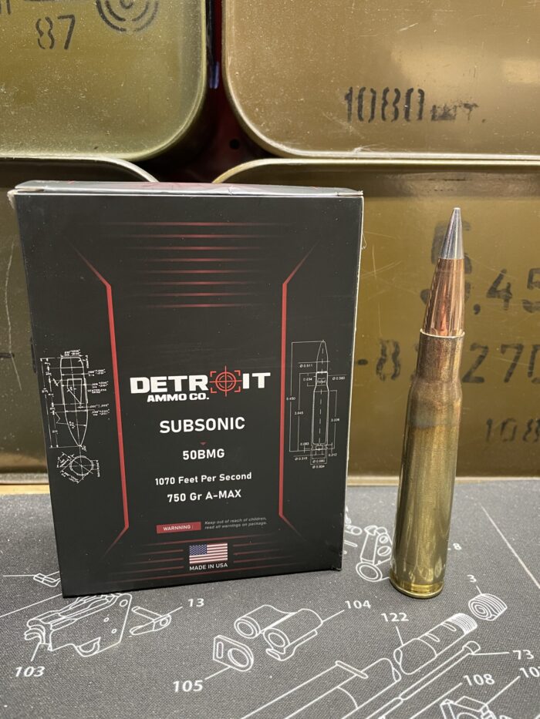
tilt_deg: -17.8
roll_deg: -0.2
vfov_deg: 67.3
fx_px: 541
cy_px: 360
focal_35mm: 26
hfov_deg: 53.1
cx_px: 270
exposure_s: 1/60
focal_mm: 4.2
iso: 320
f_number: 1.6
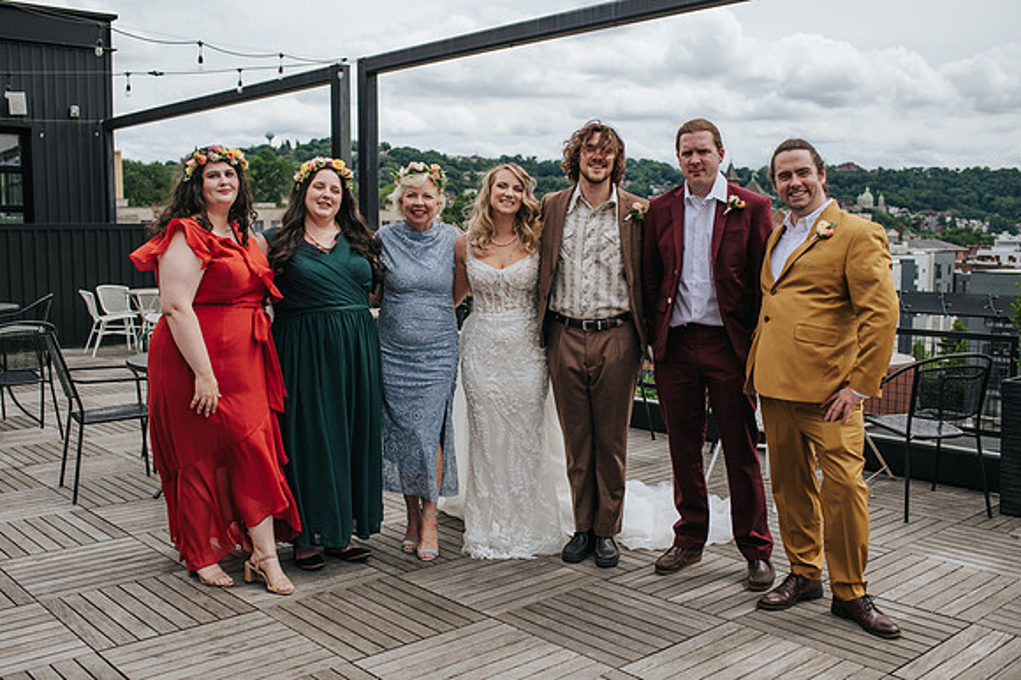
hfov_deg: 52.5
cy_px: 344
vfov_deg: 36.4
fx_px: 1034
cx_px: 490
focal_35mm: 36
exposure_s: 1/1250
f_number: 3.5
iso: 160
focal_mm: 35
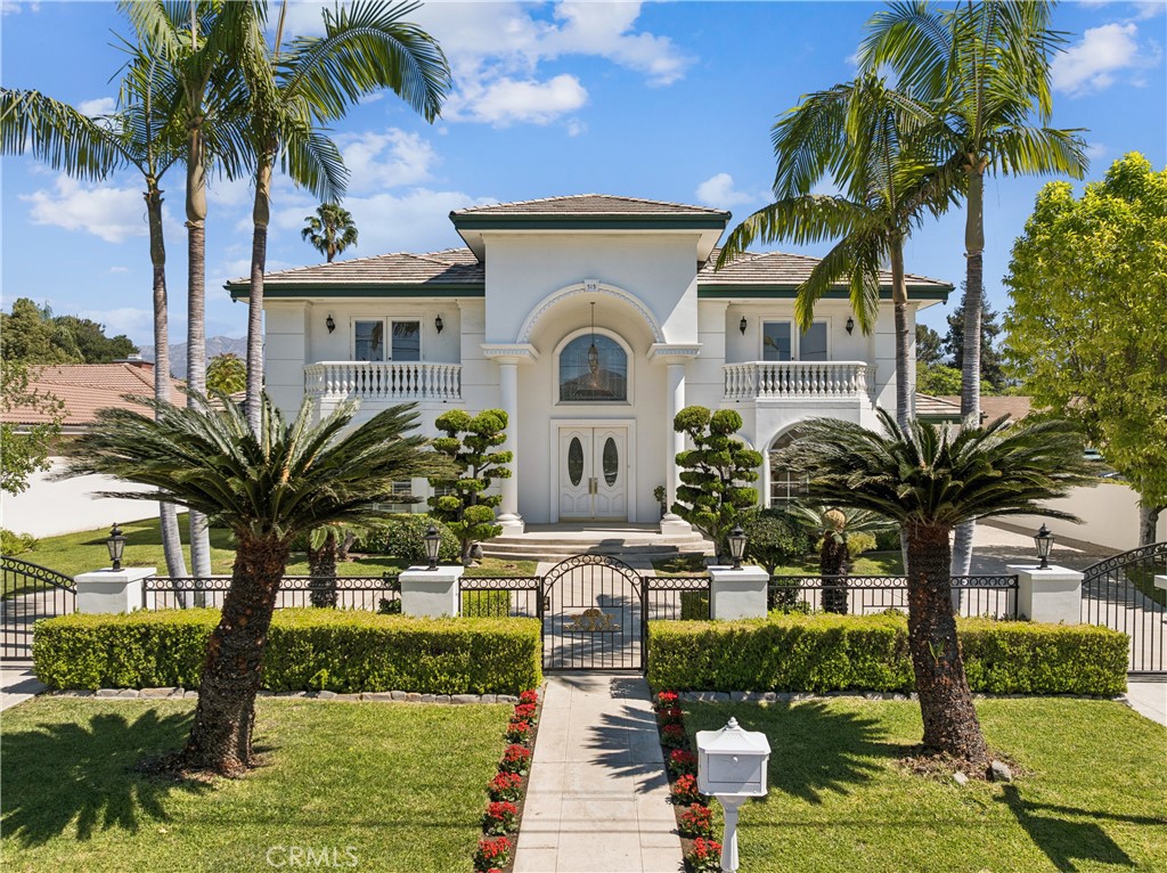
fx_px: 808
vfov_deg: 56.7
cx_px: 584
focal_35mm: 24
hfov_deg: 71.6
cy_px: 436
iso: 100
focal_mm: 12.3
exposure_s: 1/80
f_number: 2.8
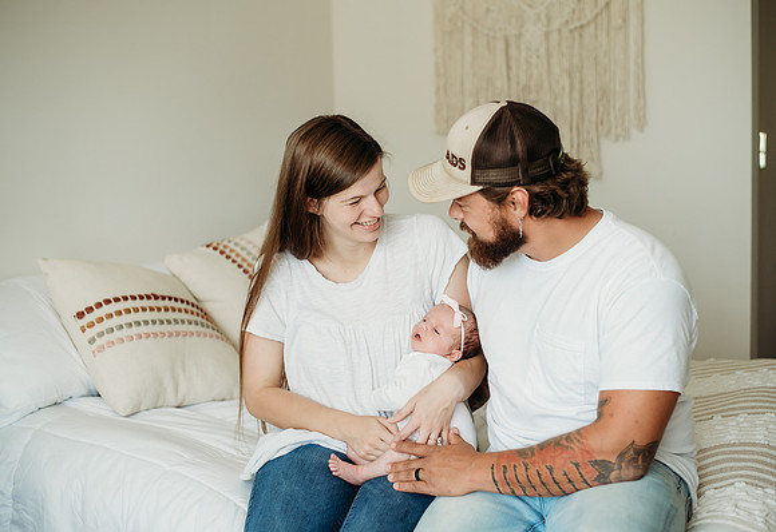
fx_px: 1109
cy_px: 266
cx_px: 399
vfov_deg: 27.0
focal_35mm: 51
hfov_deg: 38.6
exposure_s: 1/200
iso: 800
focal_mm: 50
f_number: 2.5
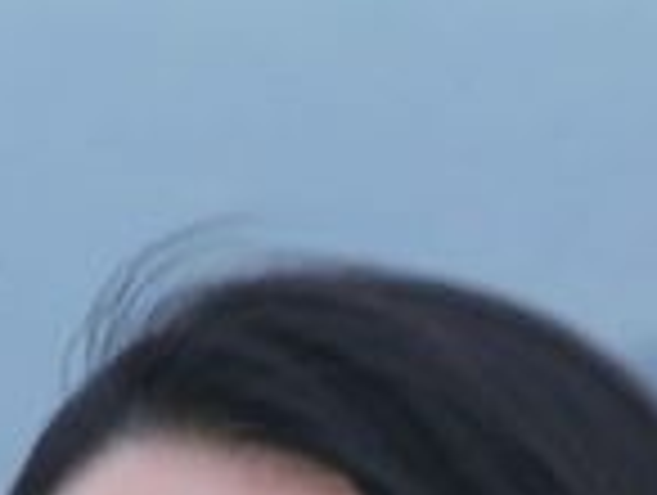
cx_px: 176
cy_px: 898
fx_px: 9620
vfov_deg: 2.9
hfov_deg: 3.9
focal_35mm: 506
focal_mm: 85
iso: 100
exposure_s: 1/125
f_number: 8
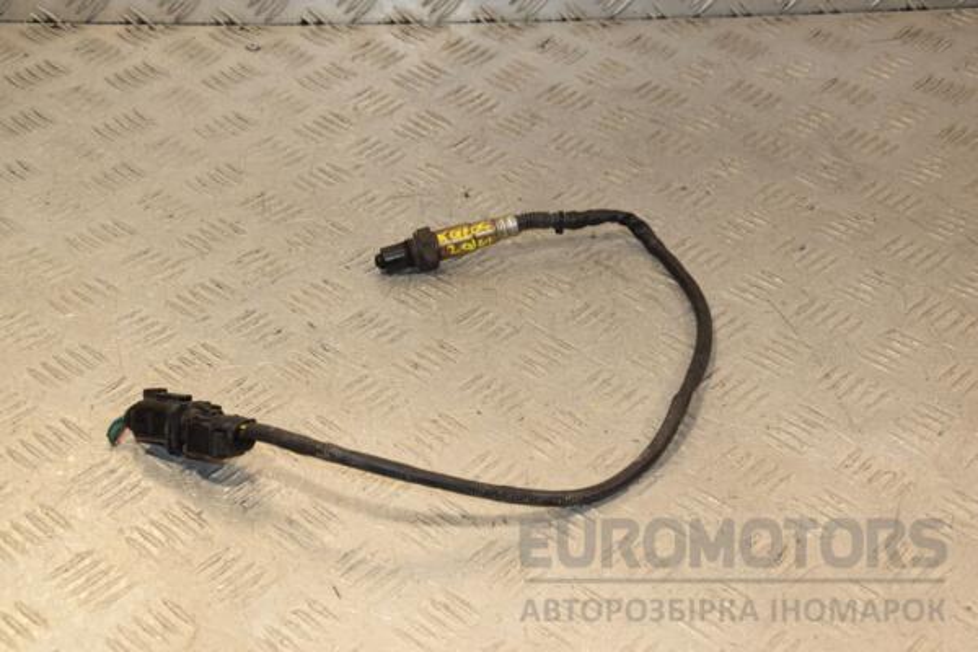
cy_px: 326
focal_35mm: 63
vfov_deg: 21.6
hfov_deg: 31.9
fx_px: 1711
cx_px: 489
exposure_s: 1/200
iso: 800
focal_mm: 42
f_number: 8
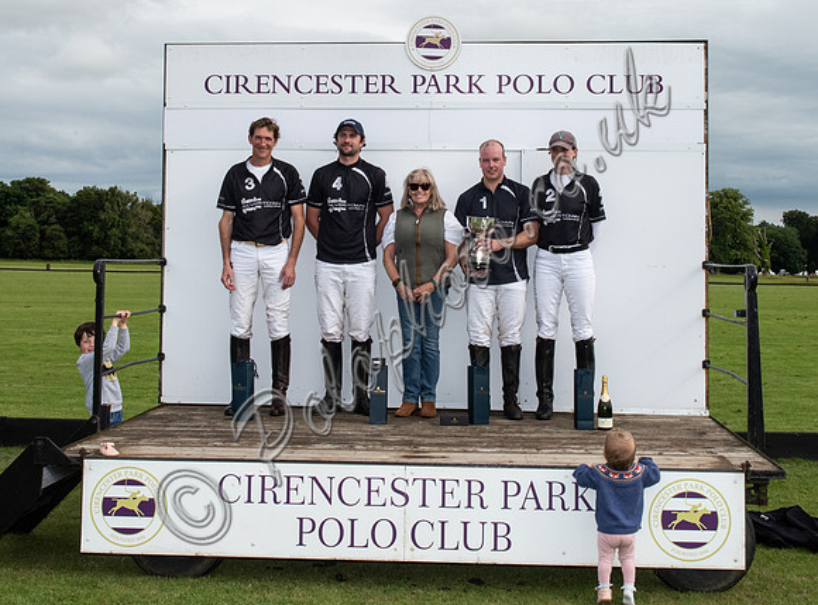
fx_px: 1179
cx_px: 410
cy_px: 193
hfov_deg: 38.3
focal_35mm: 50
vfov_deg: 28.6
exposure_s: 1/250
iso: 640
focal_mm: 29
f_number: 18
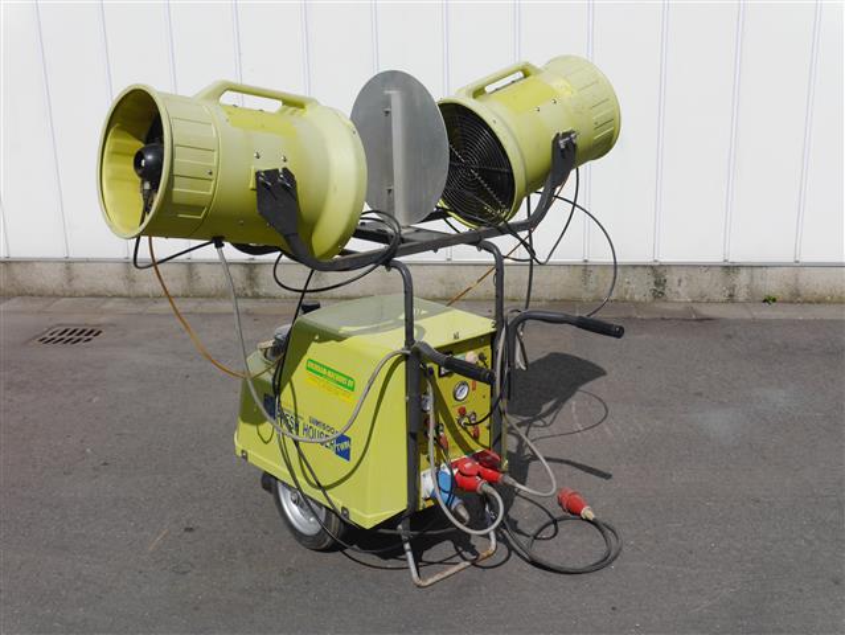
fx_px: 1026
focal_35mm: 42
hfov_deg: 44.8
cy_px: 318
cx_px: 422
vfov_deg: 34.4
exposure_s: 1/500
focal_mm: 21
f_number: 10
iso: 160
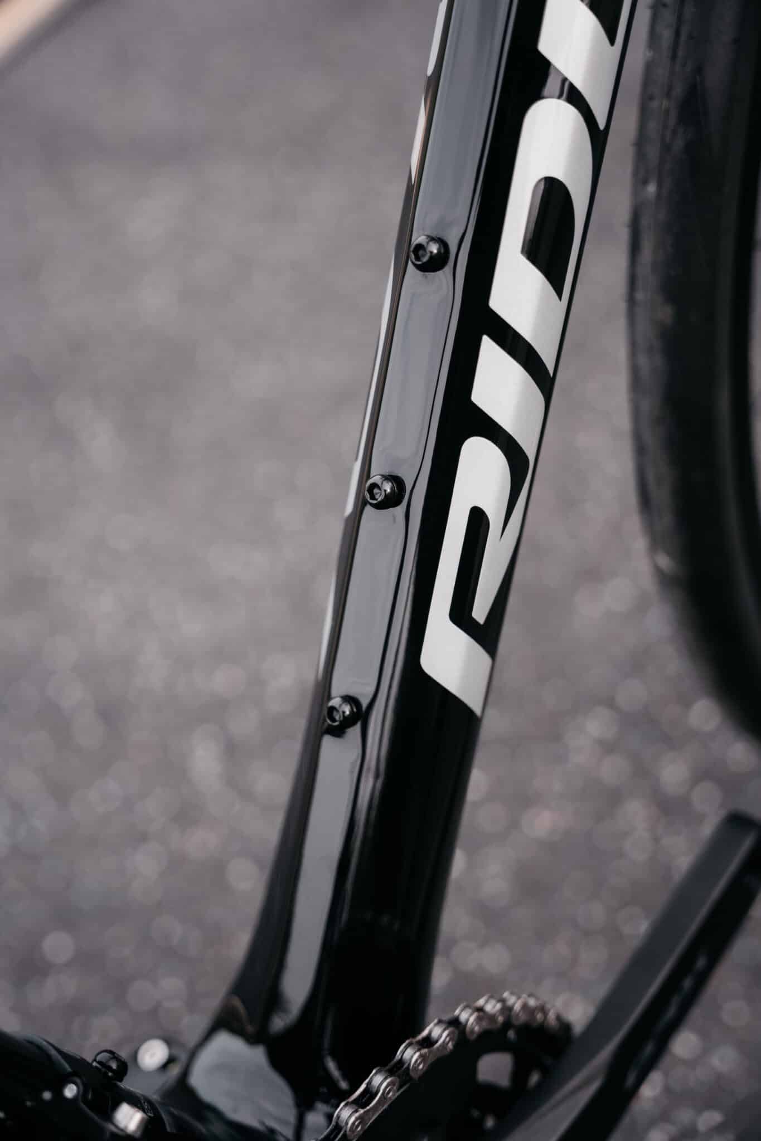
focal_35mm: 50
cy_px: 570
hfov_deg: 27.3
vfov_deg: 40.0
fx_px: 1570
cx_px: 380
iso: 160
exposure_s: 1/800
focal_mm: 49.5
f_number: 2.8
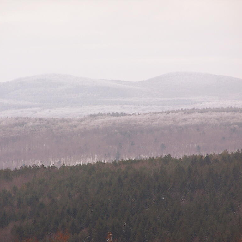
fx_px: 3338
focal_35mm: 422
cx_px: 128
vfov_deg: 4.2
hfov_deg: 4.2
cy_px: 121
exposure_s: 1/400
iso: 80
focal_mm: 59.2
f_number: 3.6
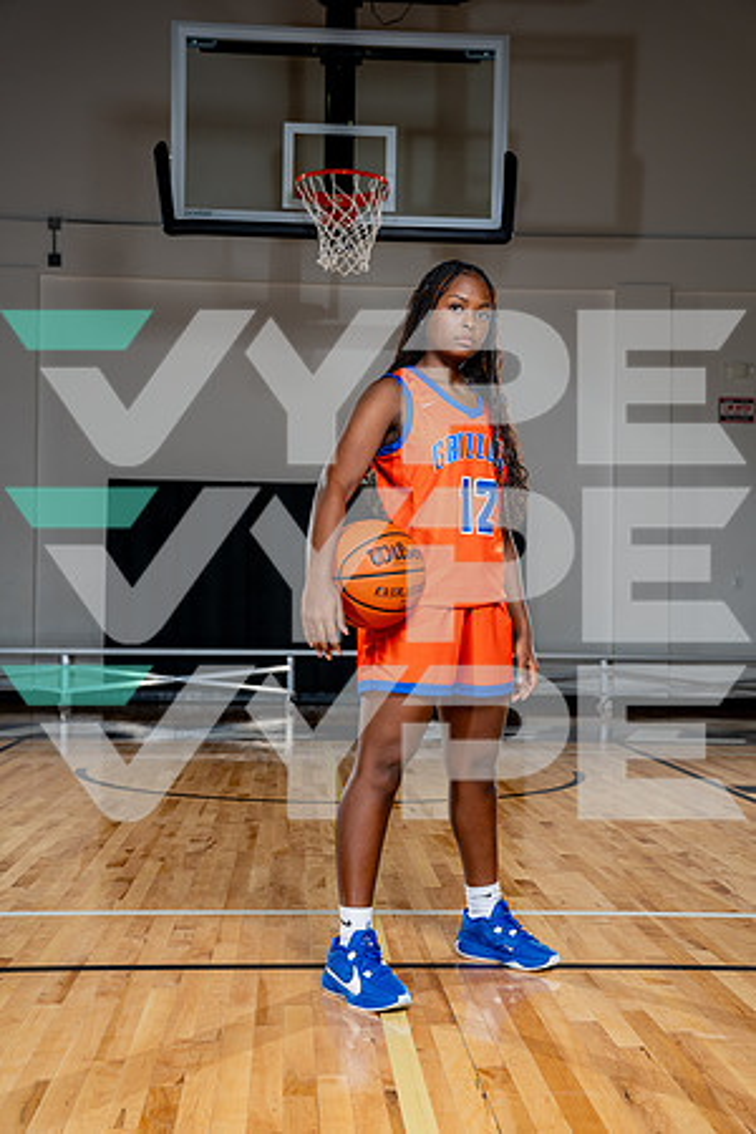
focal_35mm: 46
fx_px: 1449
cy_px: 567
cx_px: 378
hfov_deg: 29.2
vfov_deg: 42.7
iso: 200
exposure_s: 1/250
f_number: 5.6
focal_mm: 46
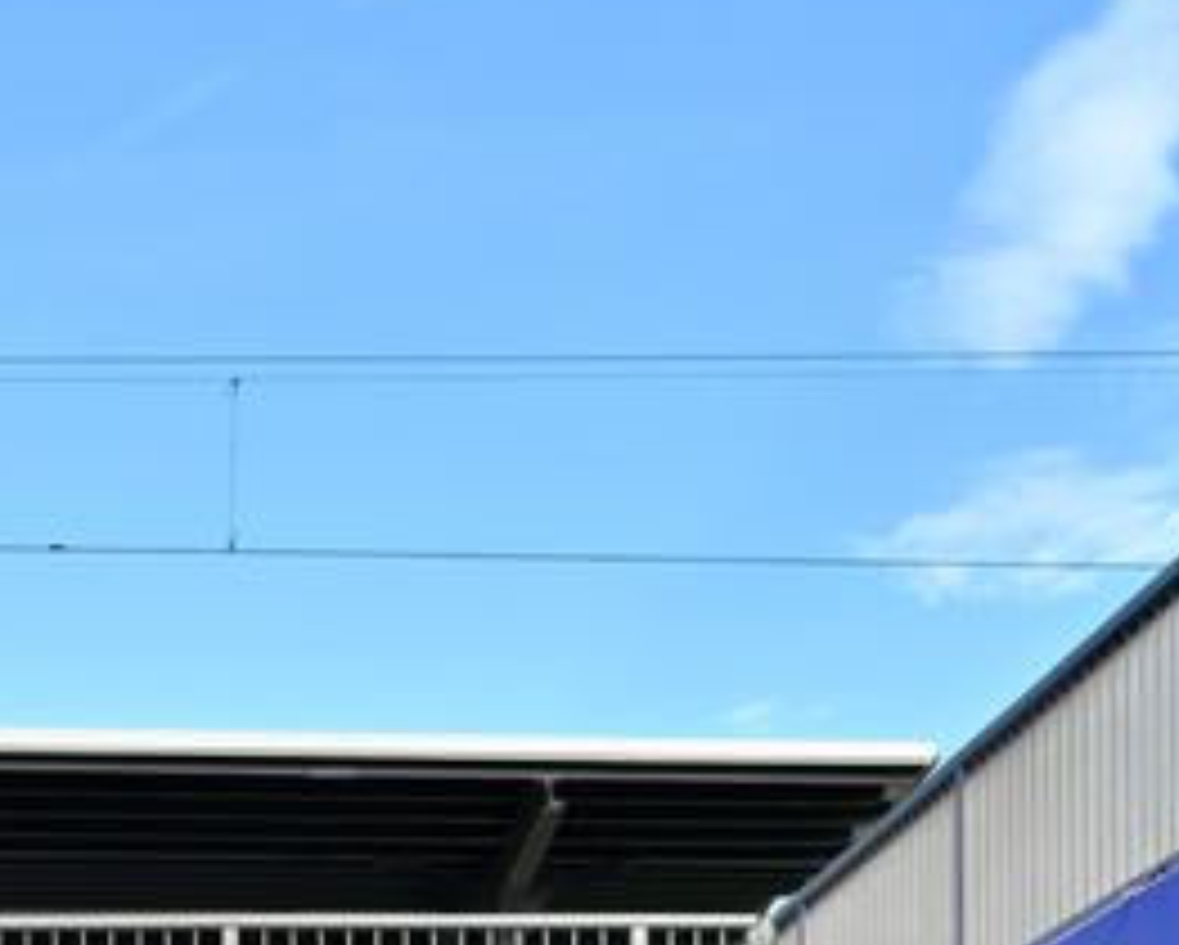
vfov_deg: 15.1
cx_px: 36
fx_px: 3248
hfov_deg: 20.0
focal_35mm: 93
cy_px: 1487
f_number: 9
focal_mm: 24
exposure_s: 1/60
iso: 64
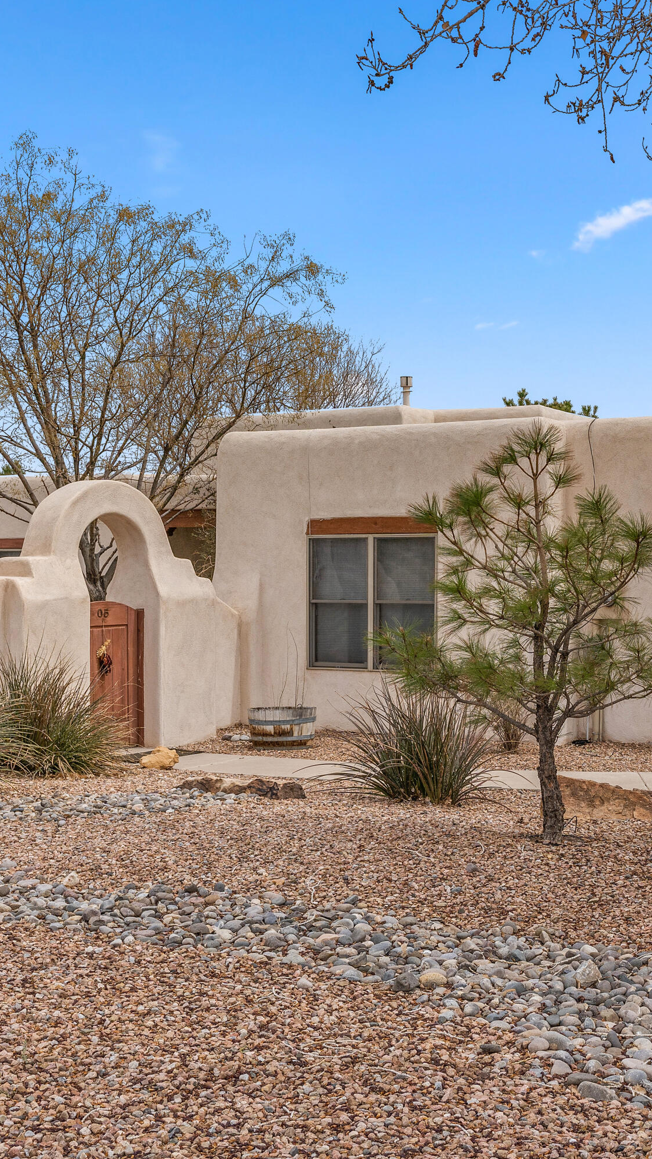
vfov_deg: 42.1
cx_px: 477
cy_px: 578
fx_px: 1506
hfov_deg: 24.2
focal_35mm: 49
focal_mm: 31
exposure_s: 1/640
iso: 250
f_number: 9
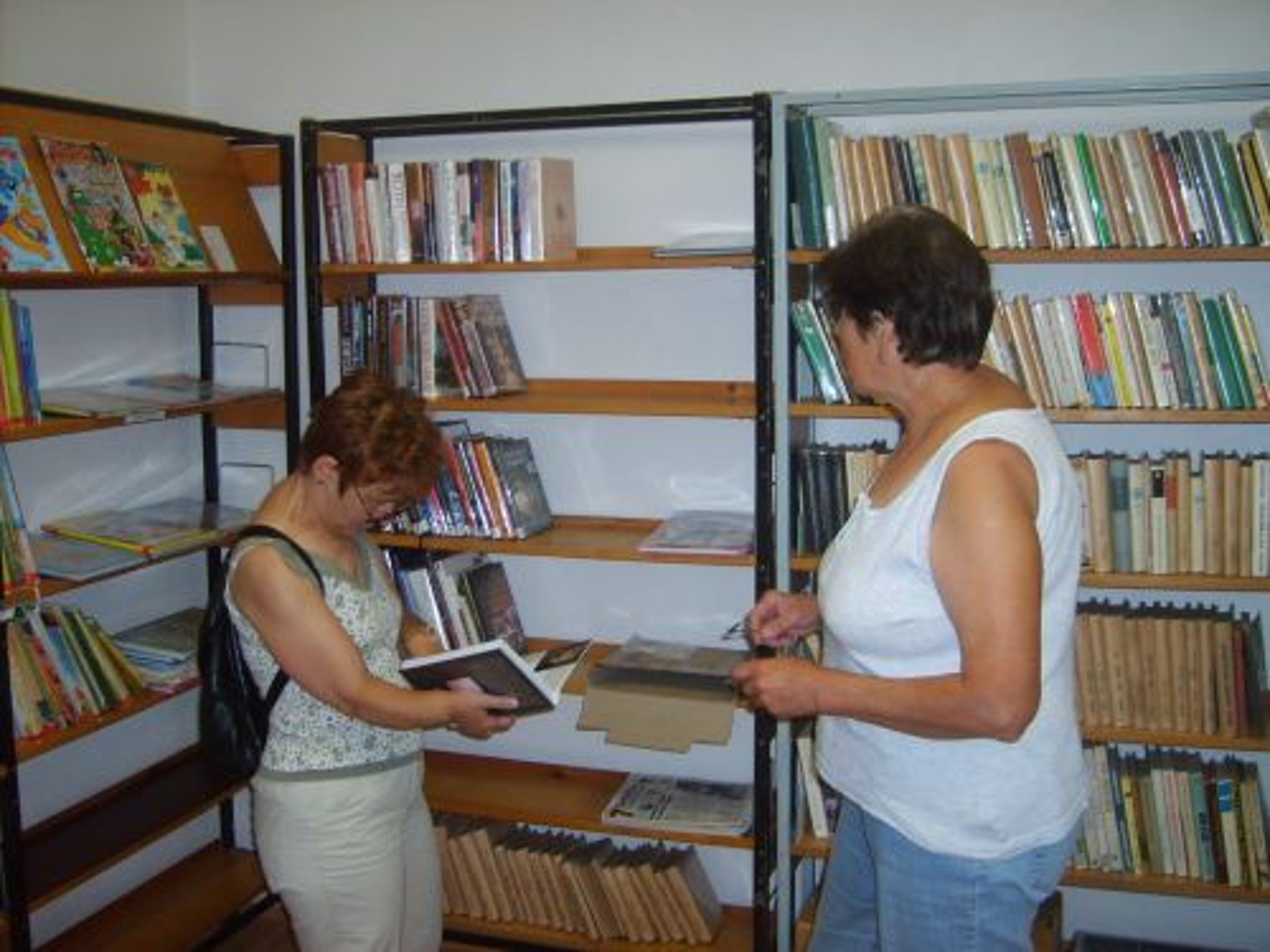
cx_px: 635
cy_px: 476
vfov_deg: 40.7
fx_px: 1284
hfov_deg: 52.6
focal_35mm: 35
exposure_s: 1/45
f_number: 2.8
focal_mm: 5.8
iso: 100
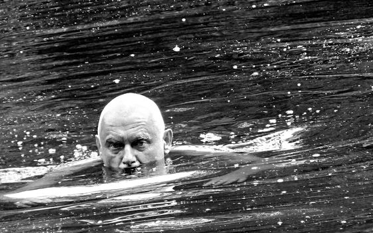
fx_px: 5378
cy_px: 173
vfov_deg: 2.5
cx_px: 203
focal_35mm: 529
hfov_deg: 4.0
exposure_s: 1/100
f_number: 4.1
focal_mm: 55.9
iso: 100
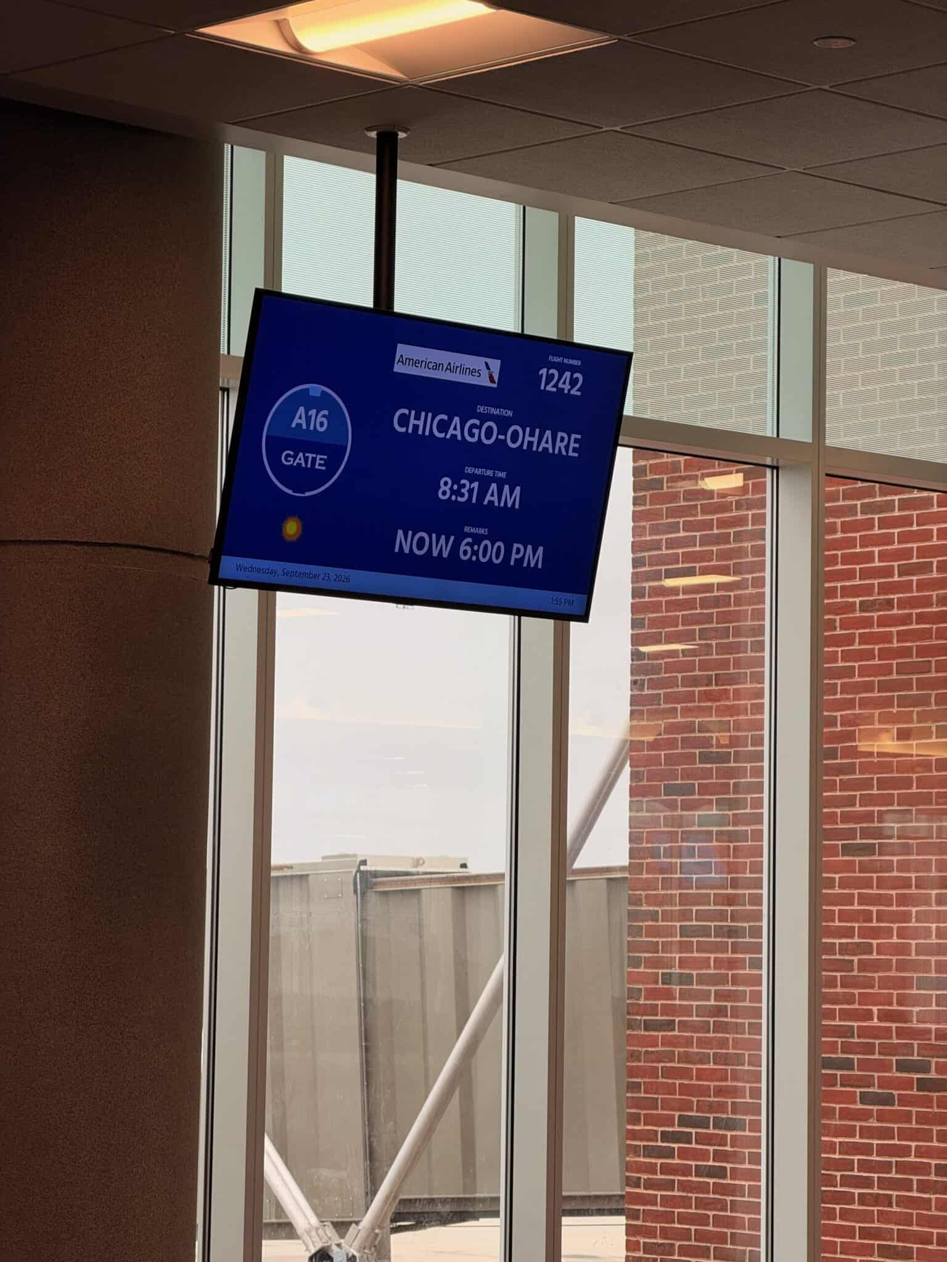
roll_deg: -0.8
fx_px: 3648
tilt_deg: +4.3
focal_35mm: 100
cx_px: 474
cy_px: 631
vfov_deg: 19.6
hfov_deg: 14.8
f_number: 2.8
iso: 64
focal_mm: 16.89
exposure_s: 1/121
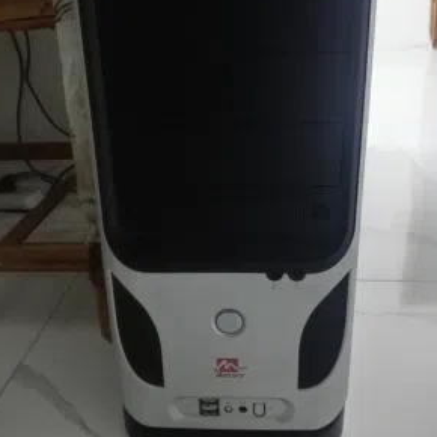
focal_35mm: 33
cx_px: 218
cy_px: 173
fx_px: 471
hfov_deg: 49.7
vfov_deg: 49.4
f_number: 1.8
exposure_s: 1/16.7
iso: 2370
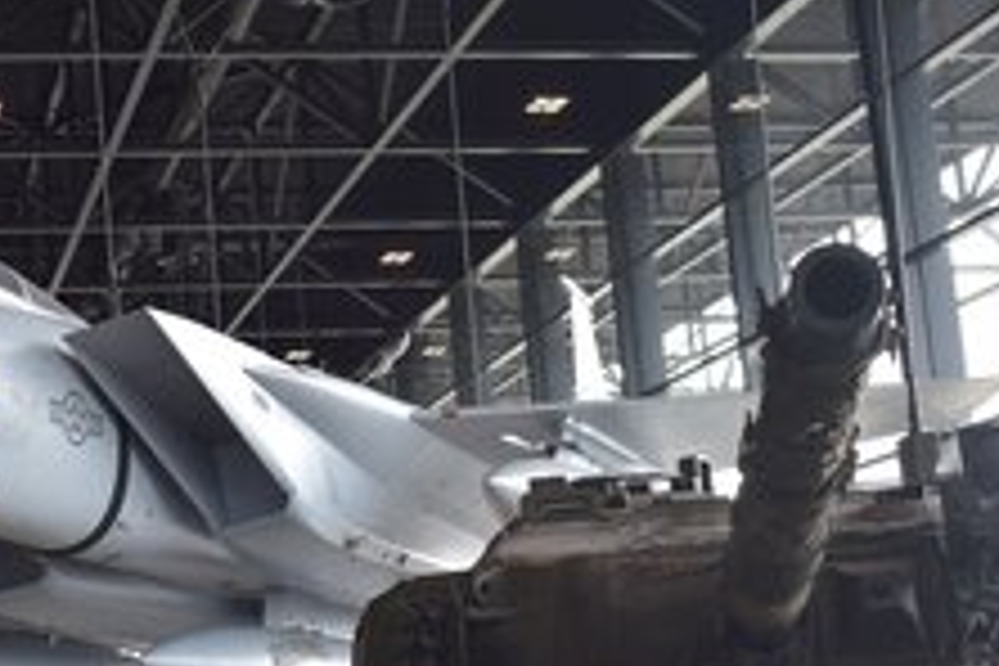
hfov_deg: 26.9
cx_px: 122
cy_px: 457
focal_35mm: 73
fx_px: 2023
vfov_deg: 18.6
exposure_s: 1/100
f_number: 5
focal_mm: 27
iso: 400
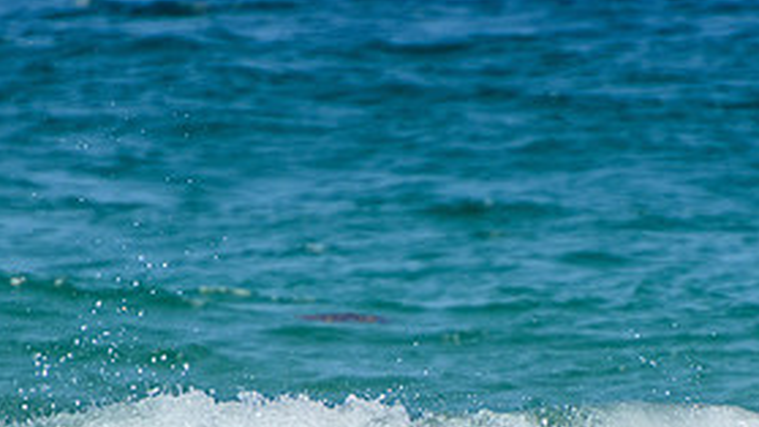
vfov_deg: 0.9
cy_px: 524
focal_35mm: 1309
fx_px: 26347
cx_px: 430
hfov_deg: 1.7
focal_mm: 400
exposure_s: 1/2000
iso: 220
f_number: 5.6
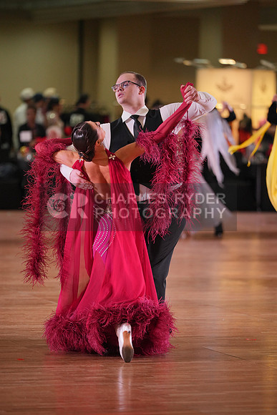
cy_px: 208
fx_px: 2307
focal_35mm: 200
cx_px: 138
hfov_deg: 6.9
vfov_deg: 10.3
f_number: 2.8
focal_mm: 200
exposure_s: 1/500
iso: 1600
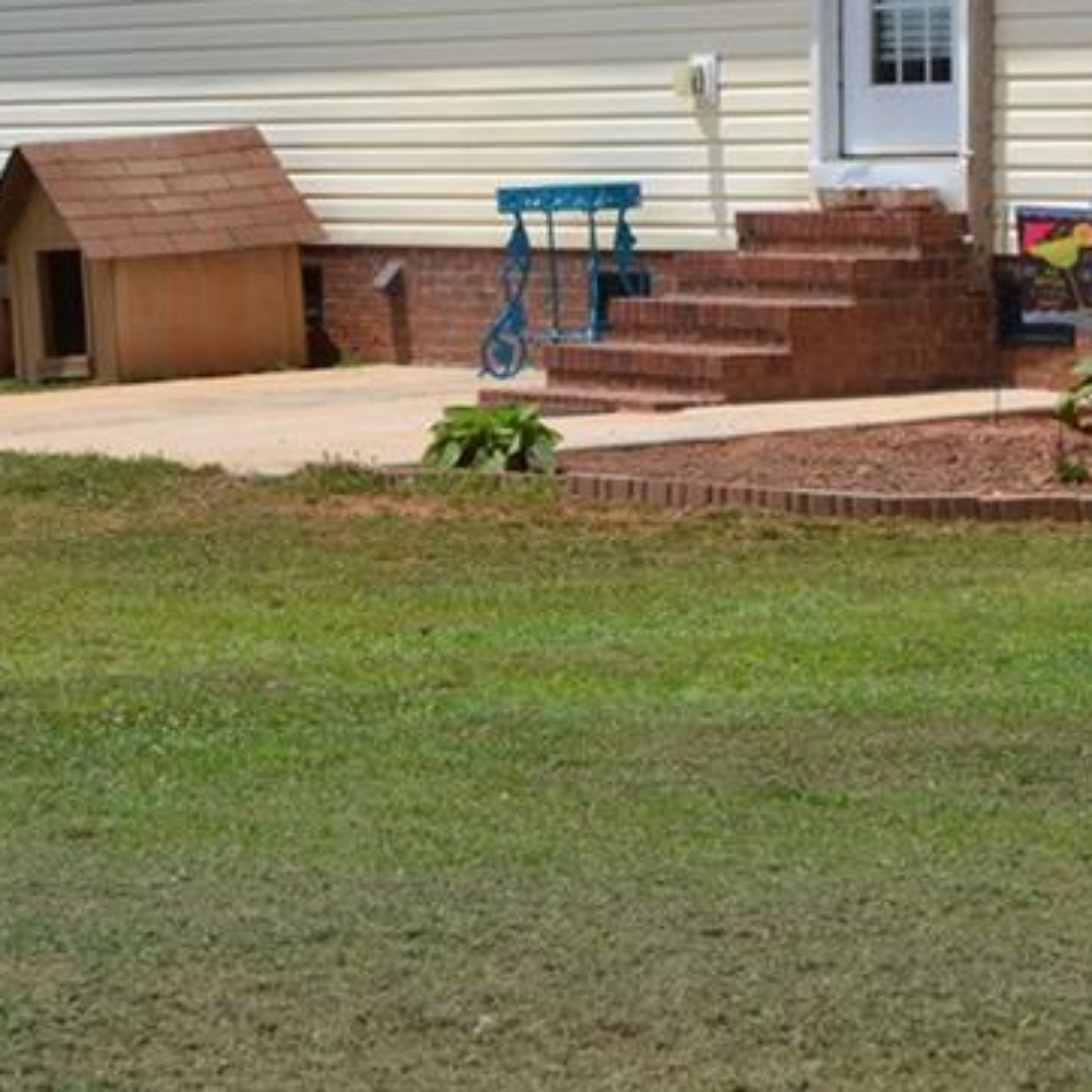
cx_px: 736
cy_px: 97
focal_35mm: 162
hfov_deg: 10.8
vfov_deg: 10.7
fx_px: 5789
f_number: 8
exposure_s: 1/250
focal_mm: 45
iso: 100
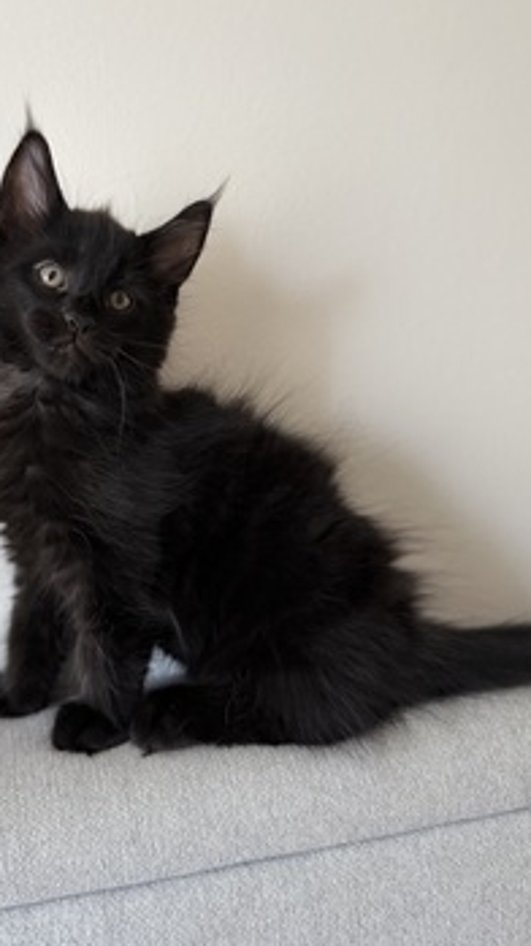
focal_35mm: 30
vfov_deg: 64.2
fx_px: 752
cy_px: 431
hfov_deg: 38.2
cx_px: 152
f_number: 1.78
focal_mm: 6.76
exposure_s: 1/60
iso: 400
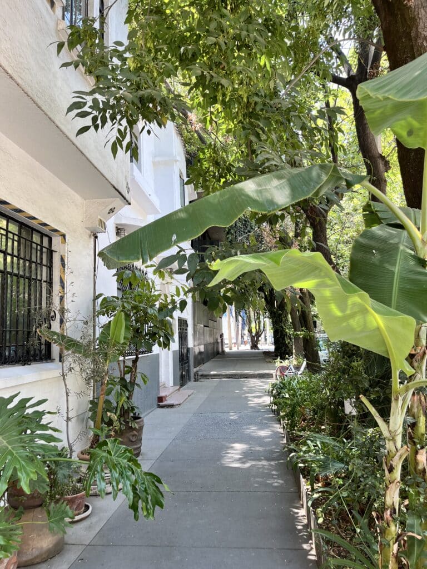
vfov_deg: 67.3
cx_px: 214
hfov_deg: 53.1
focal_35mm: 26
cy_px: 284
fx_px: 428
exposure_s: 1/121
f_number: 1.6
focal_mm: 5.1
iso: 40
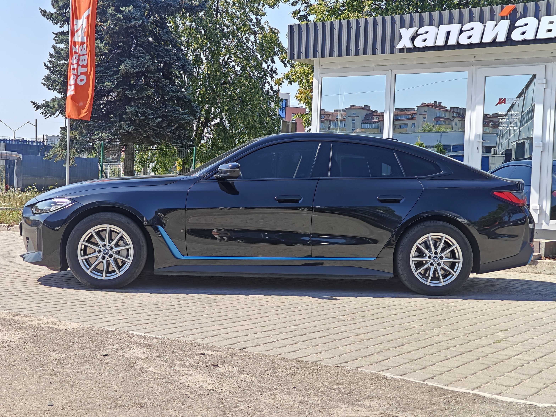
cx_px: 278
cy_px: 208
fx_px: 755
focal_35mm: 47
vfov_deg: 30.9
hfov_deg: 40.4
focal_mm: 7.08
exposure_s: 1/1177
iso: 50
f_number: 2
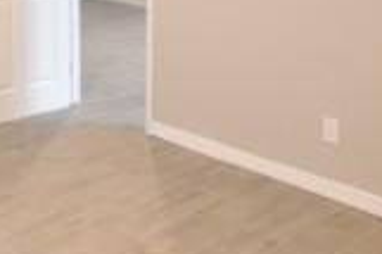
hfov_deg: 29.9
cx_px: 126
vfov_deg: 18.9
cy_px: -71
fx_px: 710
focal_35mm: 67
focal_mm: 10
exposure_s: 1/30
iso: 800
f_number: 3.5
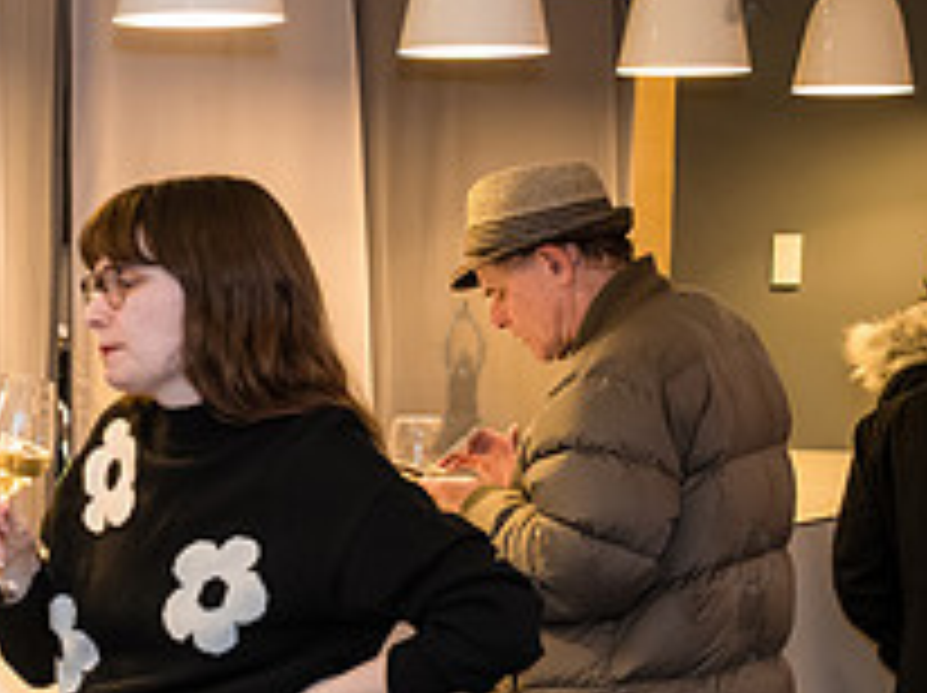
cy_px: 529
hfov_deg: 17.5
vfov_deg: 13.9
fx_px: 2835
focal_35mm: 106
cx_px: -247
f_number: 5
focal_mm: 35
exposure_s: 1/200
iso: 6400
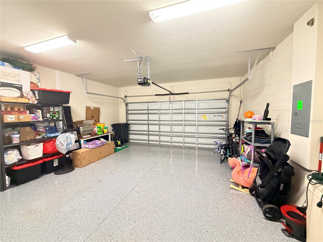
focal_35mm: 14
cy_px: 121
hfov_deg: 102.1
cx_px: 162
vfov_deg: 85.7
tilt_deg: -4.0
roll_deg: +1.3
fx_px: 131
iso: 1000
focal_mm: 2.22
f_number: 2.2
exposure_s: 1/40
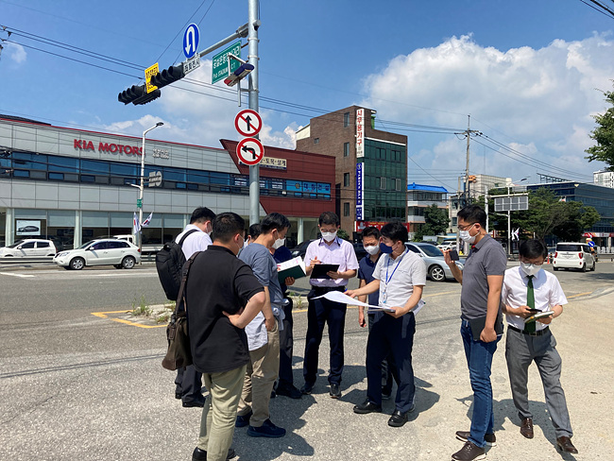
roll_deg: -0.1
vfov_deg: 49.8
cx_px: 307
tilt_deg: +1.9
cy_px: 230
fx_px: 497
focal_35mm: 28
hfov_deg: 63.4
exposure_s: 1/2667
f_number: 1.8
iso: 20
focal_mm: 3.99
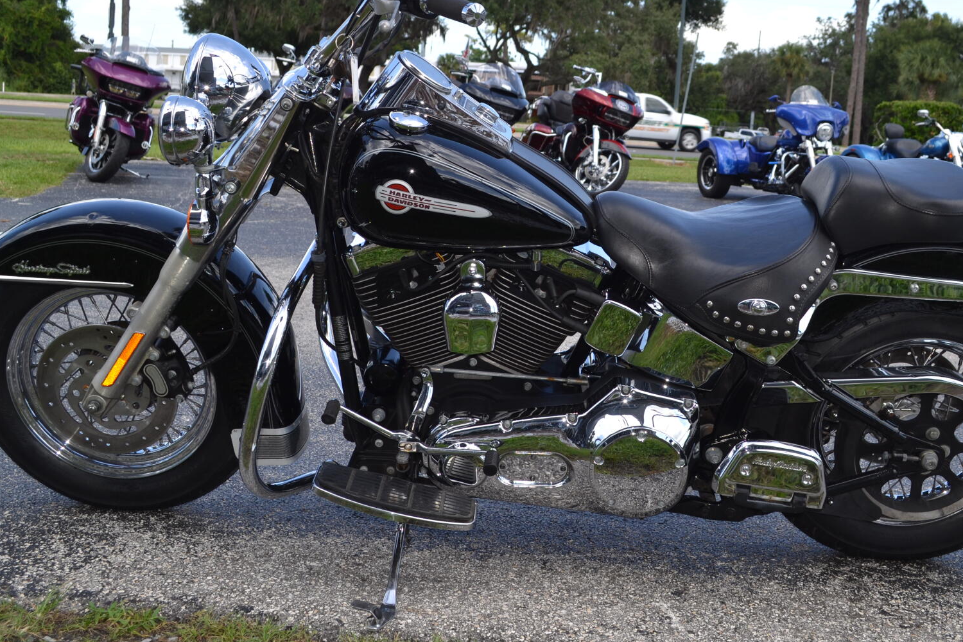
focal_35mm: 44
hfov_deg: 44.4
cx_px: 557
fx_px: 1177
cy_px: 251
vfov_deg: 30.4
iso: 100
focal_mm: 22
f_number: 5.6
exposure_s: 1/200
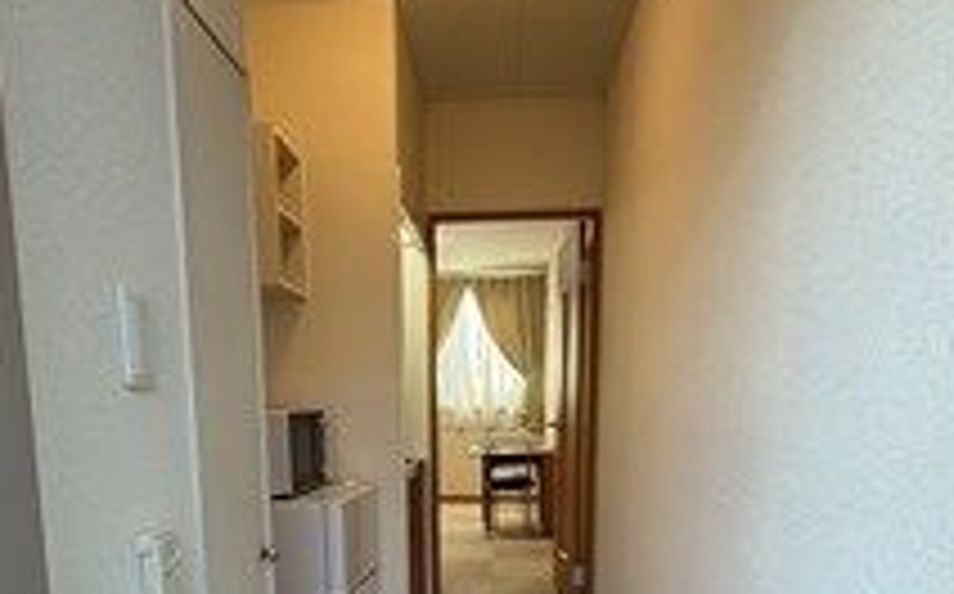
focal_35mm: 28
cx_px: 450
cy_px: 508
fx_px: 727
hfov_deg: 66.5
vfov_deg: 41.7
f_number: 2.2
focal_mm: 2.22
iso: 200
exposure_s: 1/100
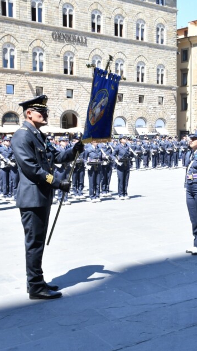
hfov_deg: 21.9
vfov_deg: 39.1
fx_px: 492
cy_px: 189
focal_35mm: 53
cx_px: 194
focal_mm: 31
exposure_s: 1/160
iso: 500
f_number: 13
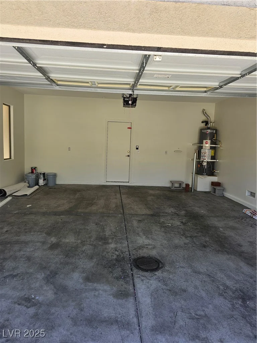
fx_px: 228
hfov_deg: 58.9
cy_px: 172
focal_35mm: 23
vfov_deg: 73.9
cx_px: 128
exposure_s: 1/207
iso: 25
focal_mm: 6.3
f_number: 1.7
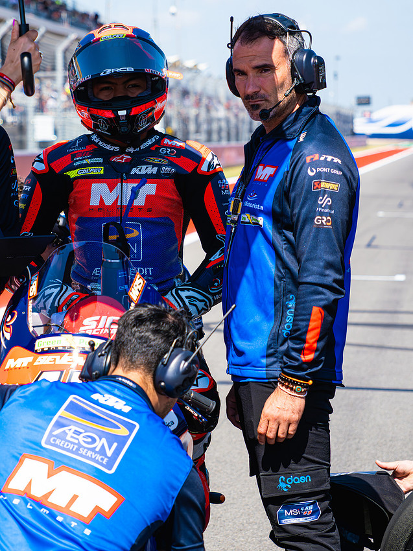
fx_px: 2229
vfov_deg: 14.1
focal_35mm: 140
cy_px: 224
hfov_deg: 10.6
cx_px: 110
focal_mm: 100
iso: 1250
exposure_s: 1/4000
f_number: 5.6
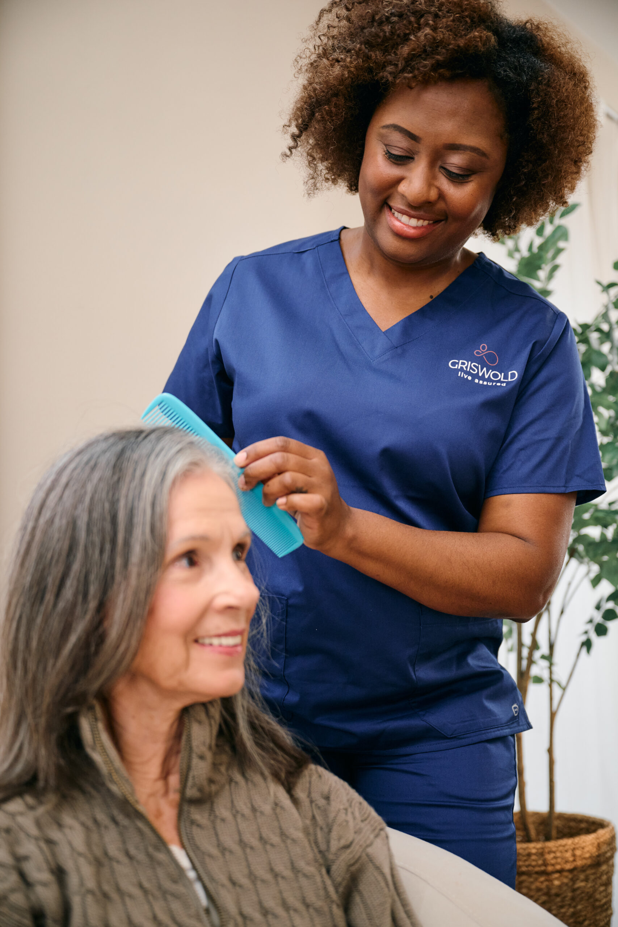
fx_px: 1081
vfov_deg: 46.4
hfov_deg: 31.9
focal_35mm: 42
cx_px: 309
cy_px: 464
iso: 400
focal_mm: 42
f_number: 2.8
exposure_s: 1/200
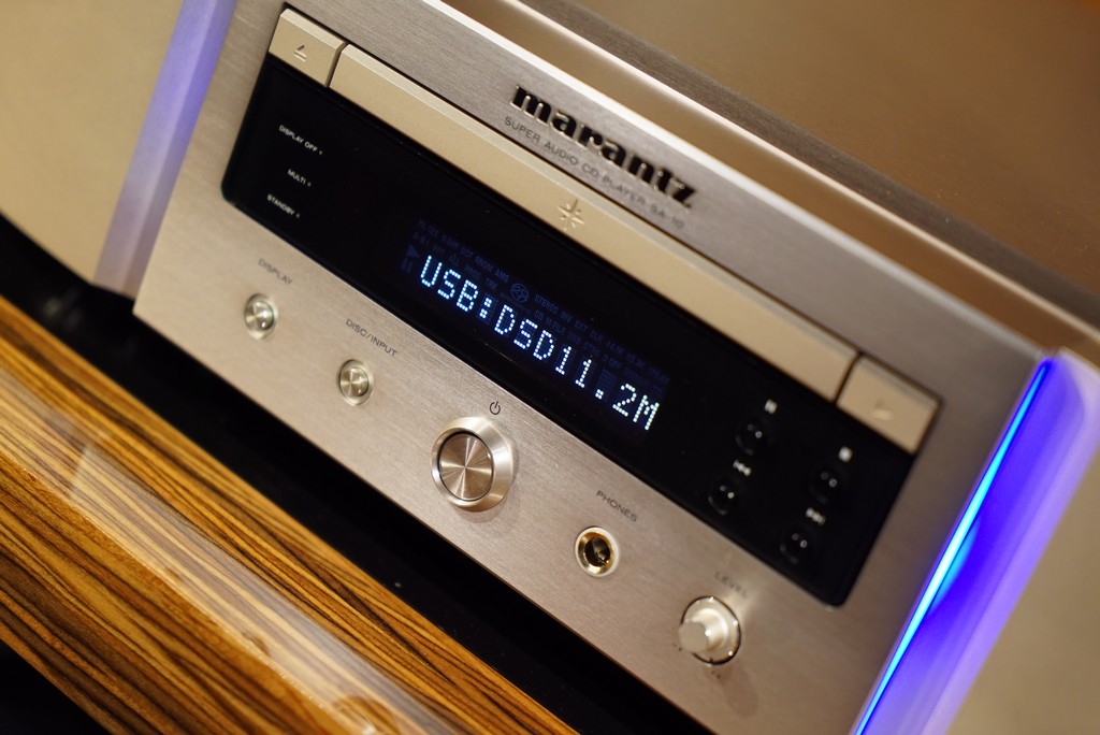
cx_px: 550
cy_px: 368
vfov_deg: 19.5
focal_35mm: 70
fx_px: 2140
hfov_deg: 28.8
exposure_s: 1/30
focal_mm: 70
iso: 1250
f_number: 4
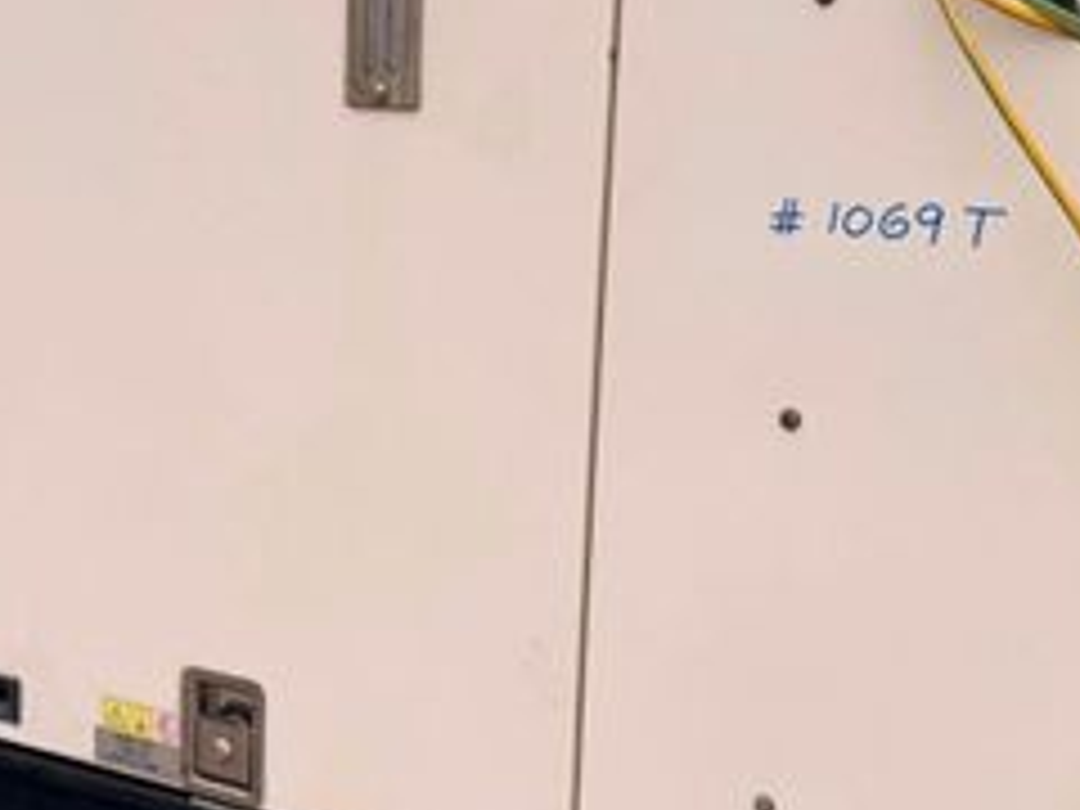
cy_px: 418
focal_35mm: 60
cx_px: 387
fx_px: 1872
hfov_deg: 32.0
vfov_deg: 24.4
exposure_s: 1/1060
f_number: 1.78
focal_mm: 6.76
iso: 80
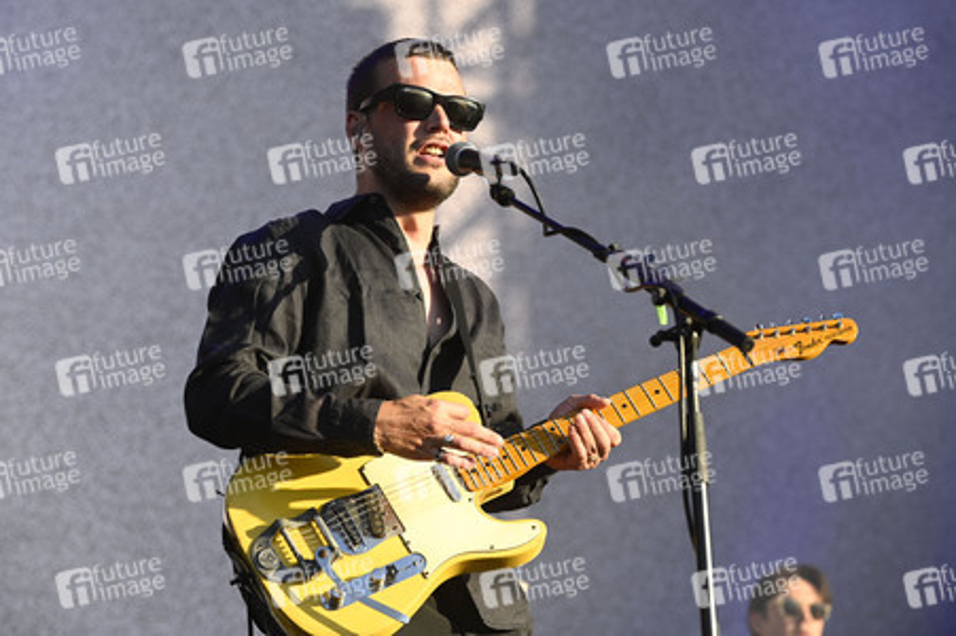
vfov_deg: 11.8
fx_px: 3078
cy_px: 318
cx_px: 478
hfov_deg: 17.7
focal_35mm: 116
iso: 200
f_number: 5
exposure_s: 1/500
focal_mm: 116
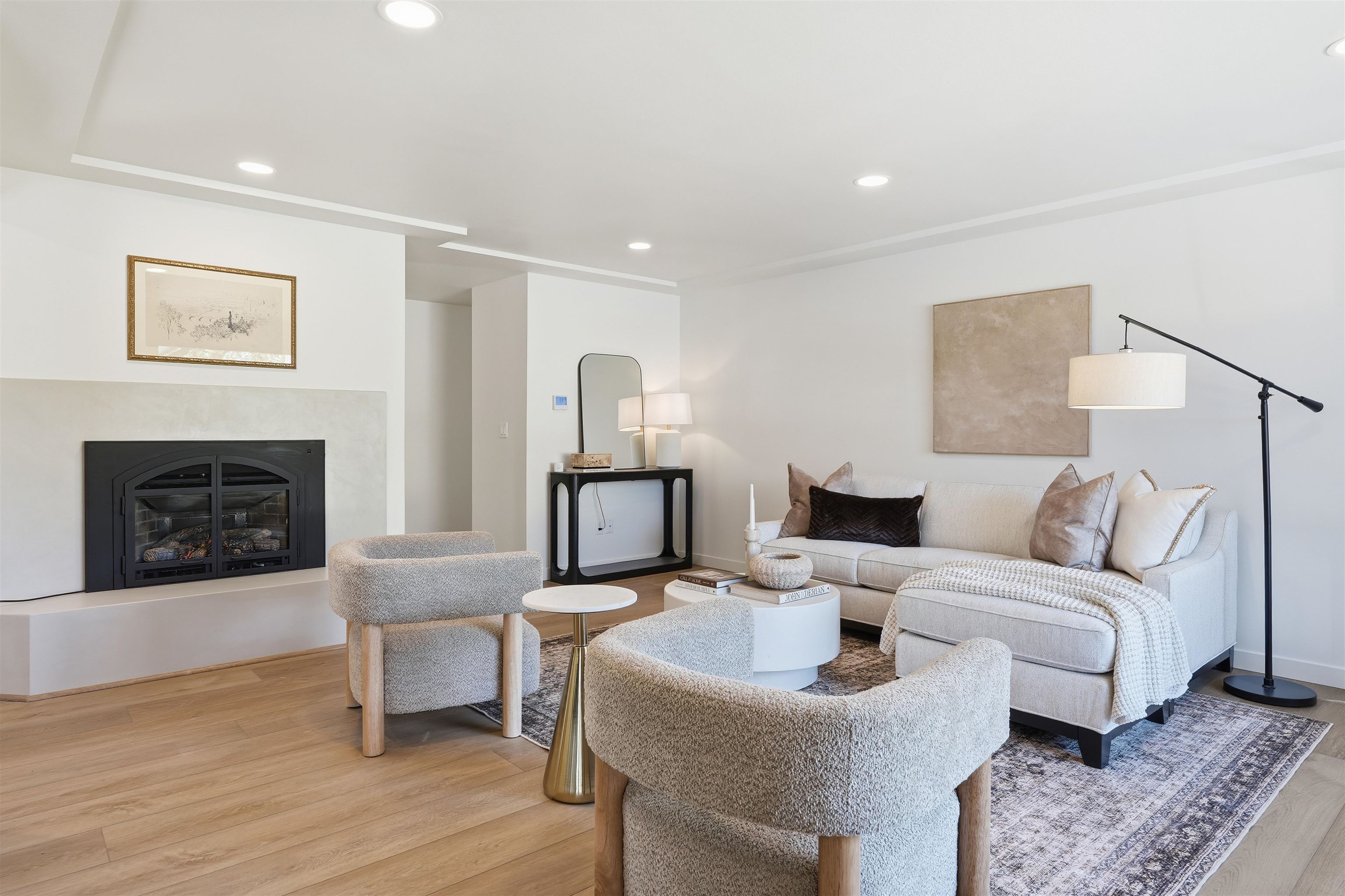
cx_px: 672
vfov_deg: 60.7
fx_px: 766
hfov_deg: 82.6
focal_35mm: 20
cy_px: 448
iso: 100
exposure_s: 1/50
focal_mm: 20.5
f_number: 8
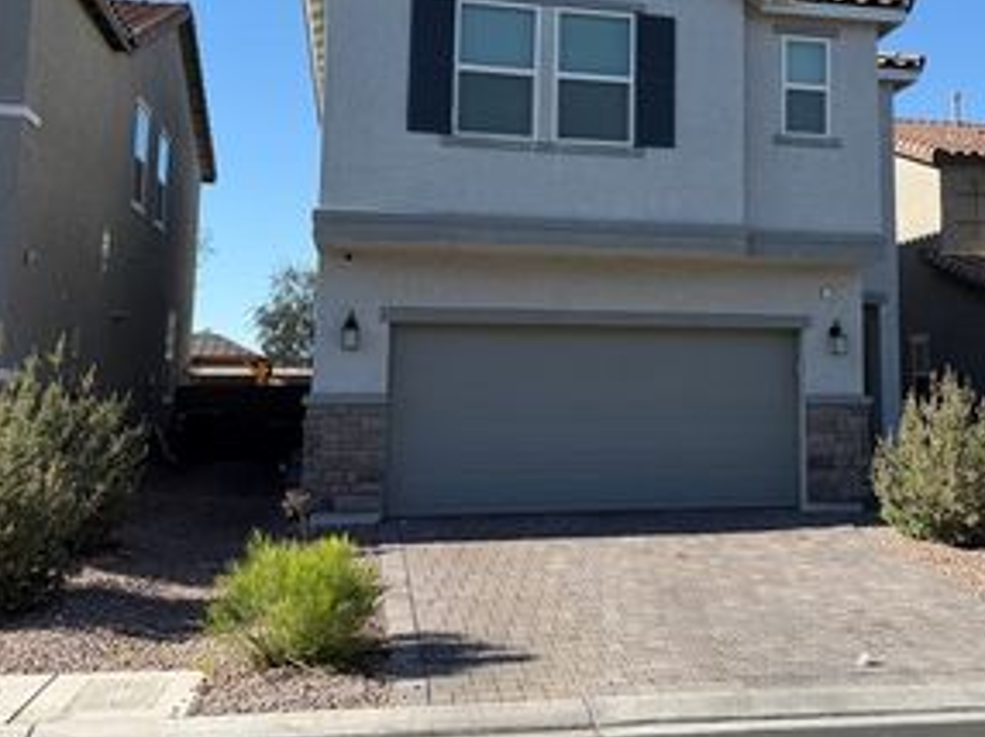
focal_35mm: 42
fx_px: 1194
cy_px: 229
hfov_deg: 43.9
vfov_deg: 33.9
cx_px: 689
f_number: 1.78
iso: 80
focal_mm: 6.76
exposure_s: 1/2907
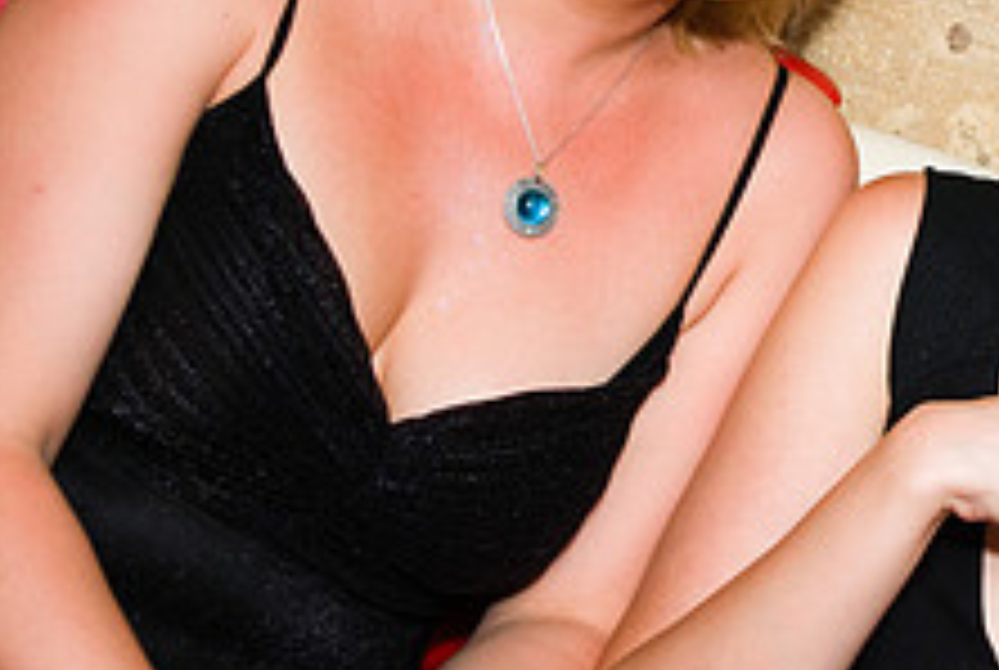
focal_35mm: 133
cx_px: 981
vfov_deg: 10.3
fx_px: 3698
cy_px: 130
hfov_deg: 15.1
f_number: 4
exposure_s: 1/45
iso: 140
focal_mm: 34
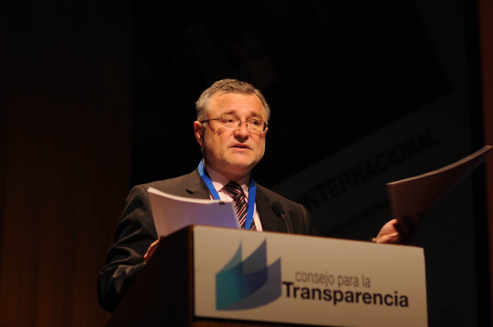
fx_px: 1744
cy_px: 164
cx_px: 246
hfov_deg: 16.1
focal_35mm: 128
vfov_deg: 10.7
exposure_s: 1/80
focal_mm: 85
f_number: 2.5
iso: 400
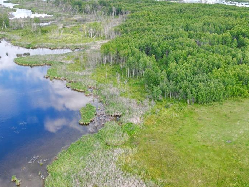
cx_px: 154
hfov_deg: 50.9
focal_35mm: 36
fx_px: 259
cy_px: 94
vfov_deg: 39.6
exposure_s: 1/725
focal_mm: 6.72
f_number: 1.7
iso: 100
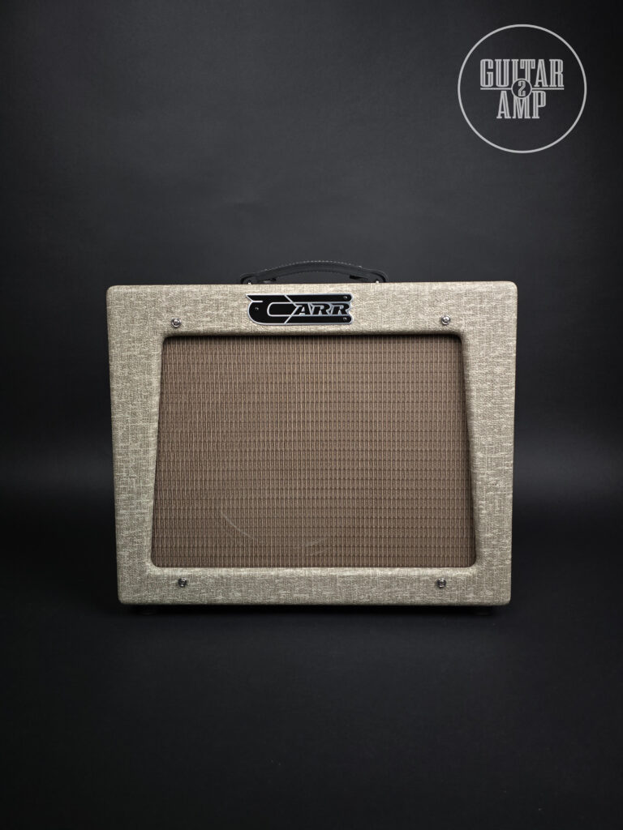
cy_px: 415
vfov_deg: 73.9
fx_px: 552
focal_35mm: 23
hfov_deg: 58.9
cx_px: 312
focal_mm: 6.3
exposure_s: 1/100
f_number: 1.7
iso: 320
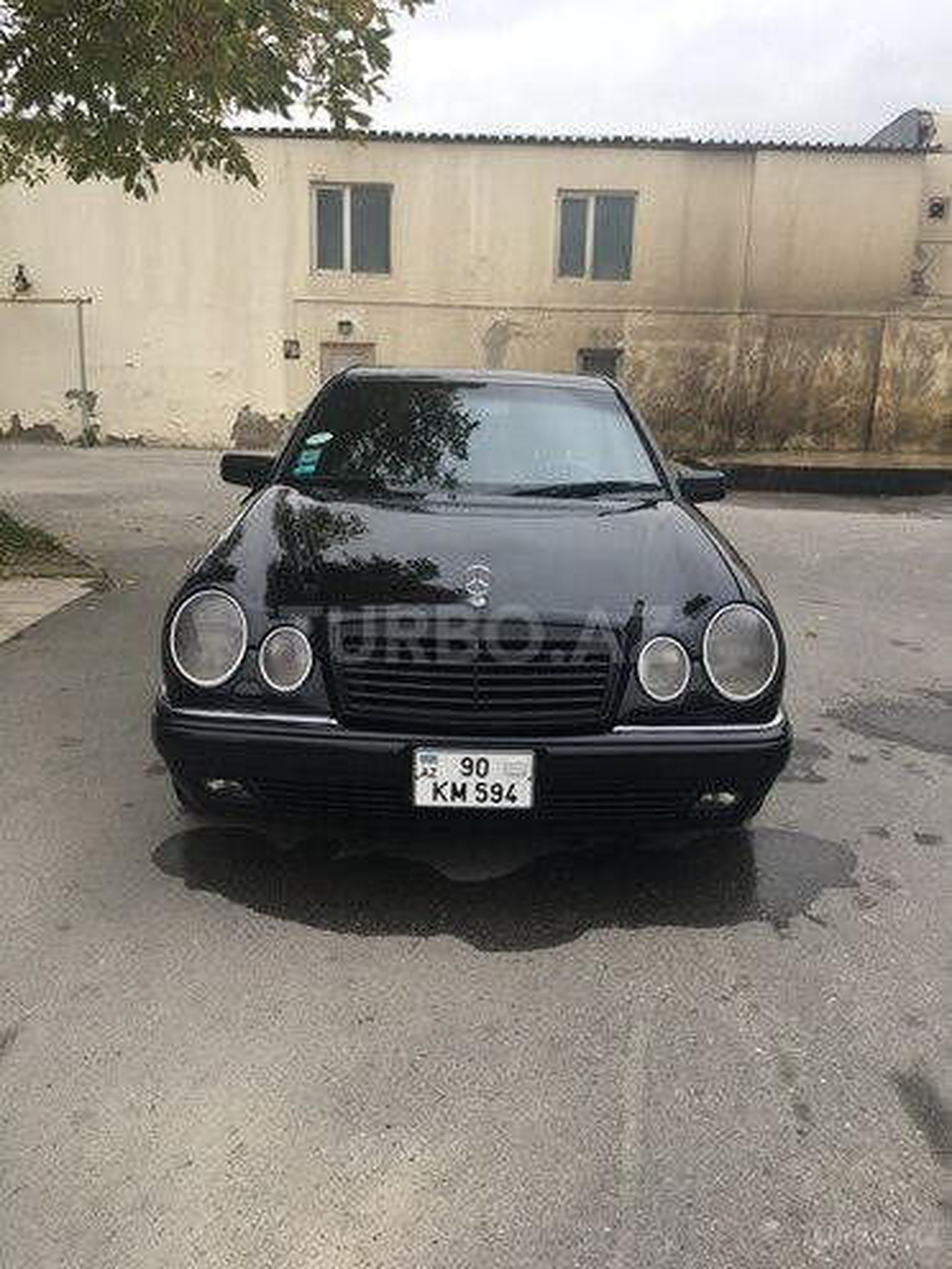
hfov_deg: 48.2
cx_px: 476
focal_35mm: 29
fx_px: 1063
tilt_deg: -12.0
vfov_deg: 61.7
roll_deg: -1.7
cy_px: 634
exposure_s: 1/110
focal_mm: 4.15
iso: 25
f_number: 2.2
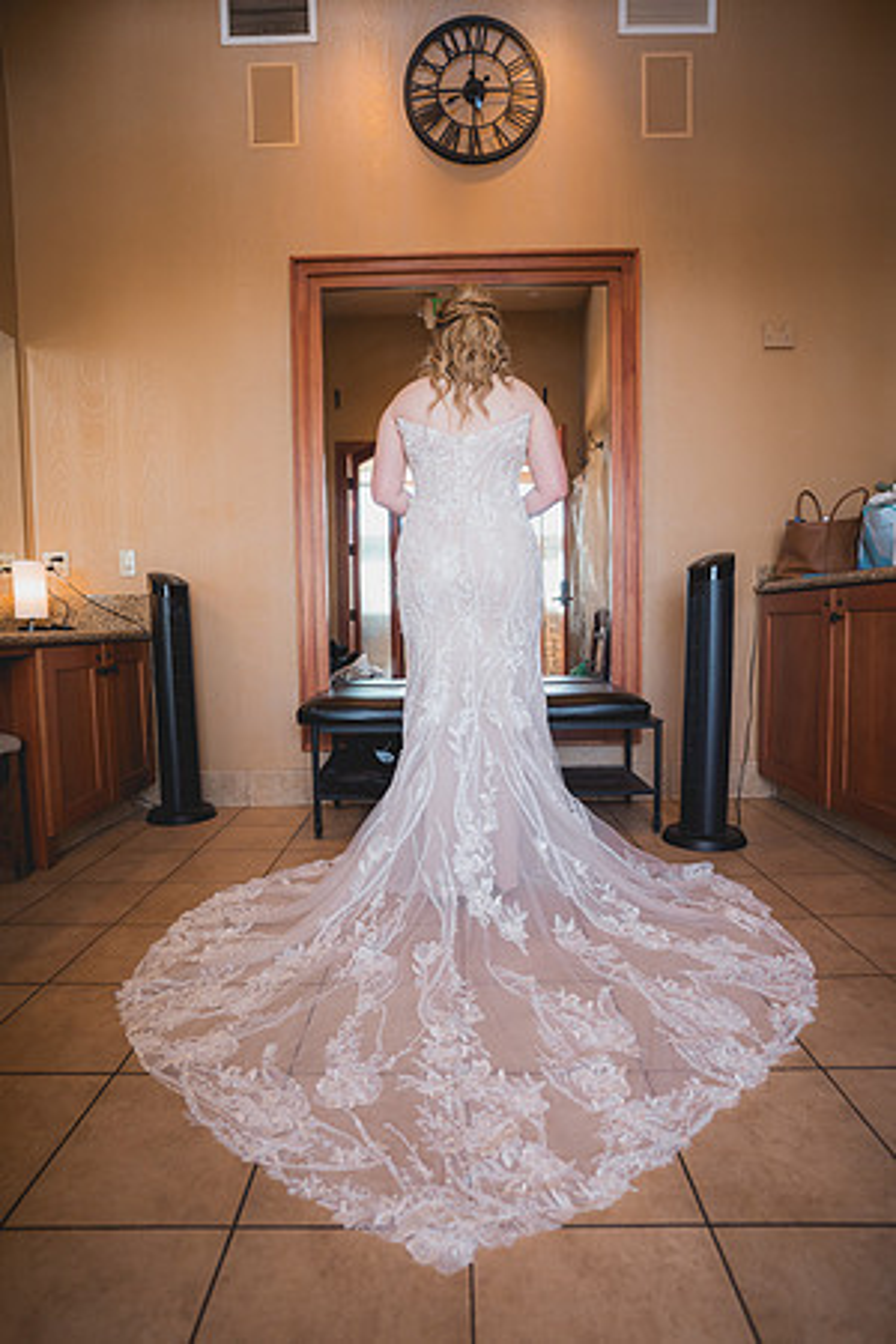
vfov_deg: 90.0
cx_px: 448
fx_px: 672
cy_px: 672
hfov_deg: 67.4
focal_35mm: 18
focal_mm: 18
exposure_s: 1/320
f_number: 2.8
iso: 1250
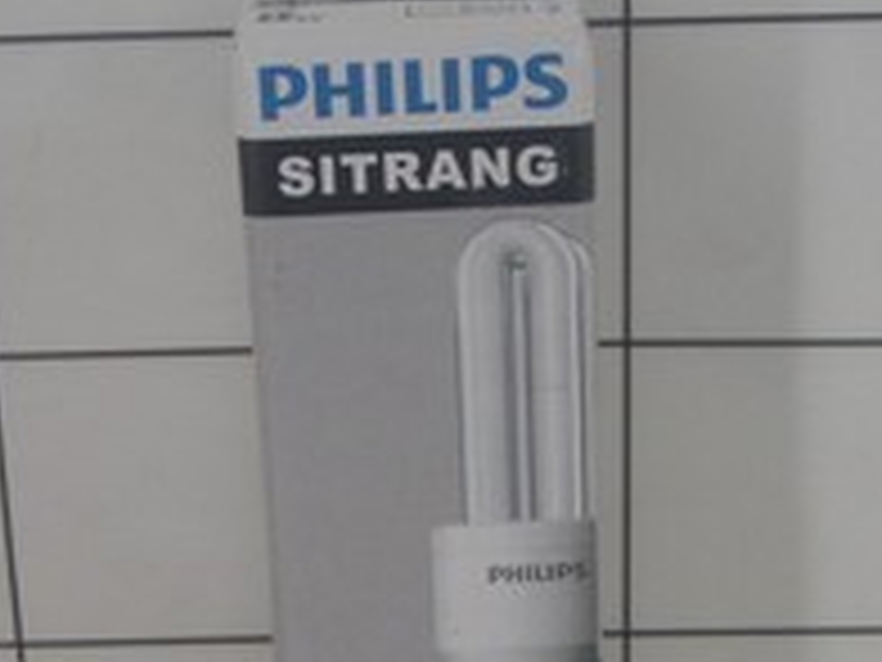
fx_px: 2650
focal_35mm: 104
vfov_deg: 14.2
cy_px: 518
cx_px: 423
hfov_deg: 18.9
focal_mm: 9.13
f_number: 4
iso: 80
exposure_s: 1/80
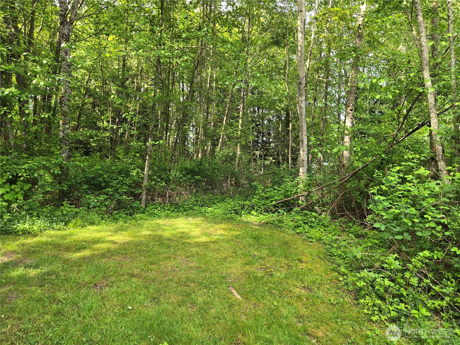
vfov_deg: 58.9
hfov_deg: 73.9
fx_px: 306
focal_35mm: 23
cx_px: 230
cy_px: 172
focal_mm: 5.4
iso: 40
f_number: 1.8
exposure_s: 1/180
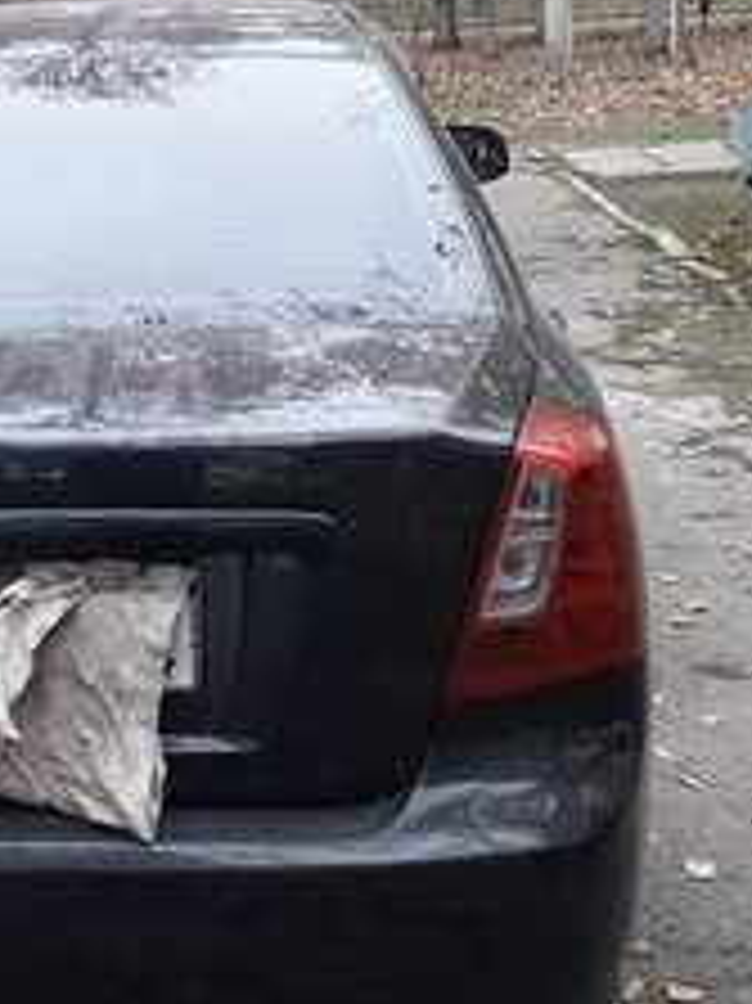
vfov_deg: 32.1
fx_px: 1740
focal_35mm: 60
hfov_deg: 23.2
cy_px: 396
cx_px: -32
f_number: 1.9
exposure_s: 1/50
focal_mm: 3.6
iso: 50
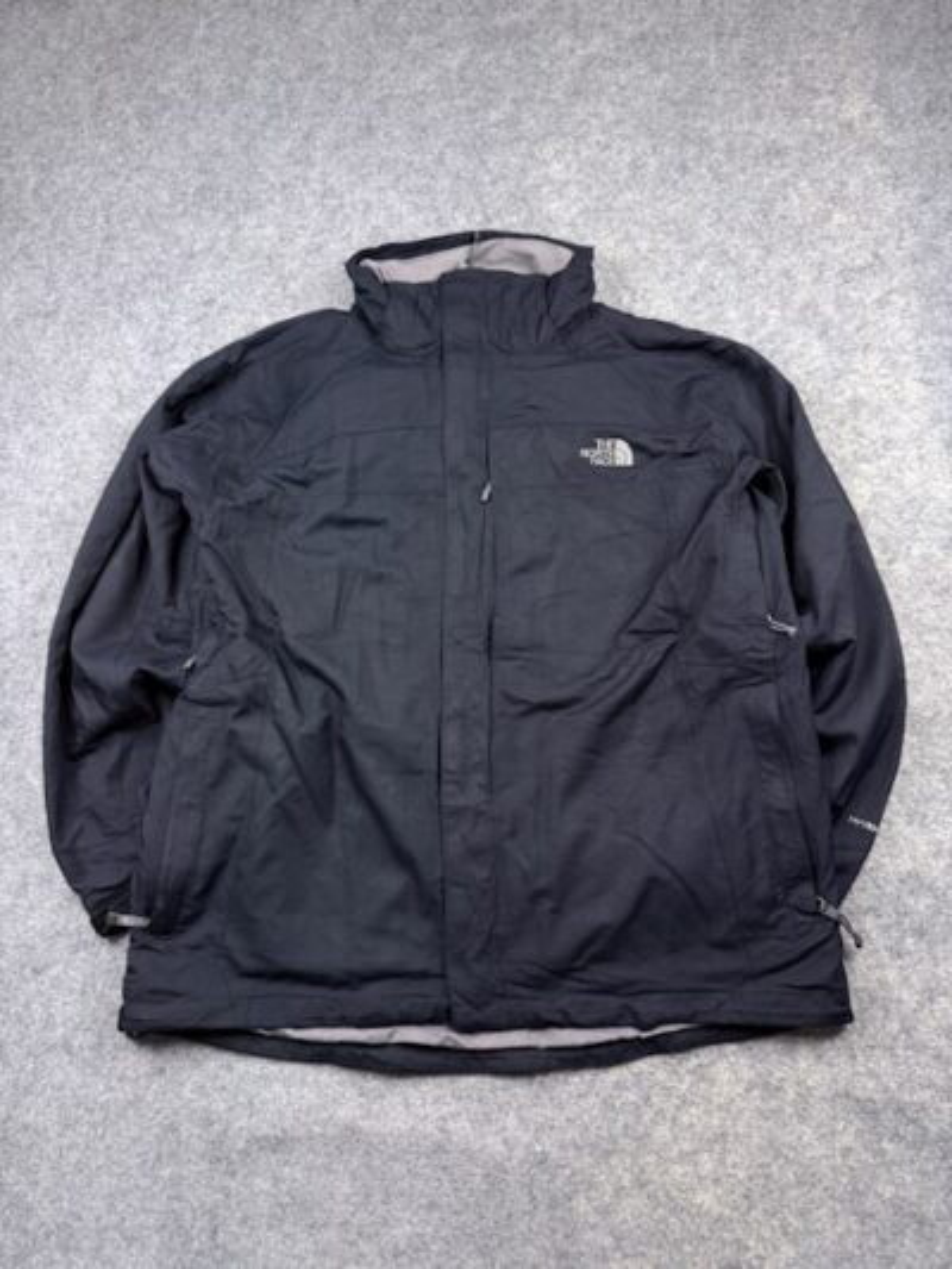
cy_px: 634
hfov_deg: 56.8
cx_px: 476
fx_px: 880
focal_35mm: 24
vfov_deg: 71.6
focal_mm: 6.76
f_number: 1.78
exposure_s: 1/100
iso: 100
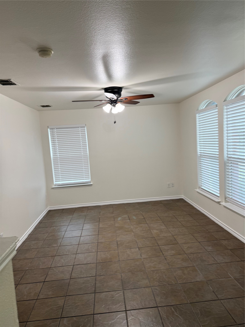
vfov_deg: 71.6
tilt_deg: -4.6
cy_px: 164
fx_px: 226
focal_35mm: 24
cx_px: 122
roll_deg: +3.3
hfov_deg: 56.8
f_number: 1.78
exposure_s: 1/120
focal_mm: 6.76
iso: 125
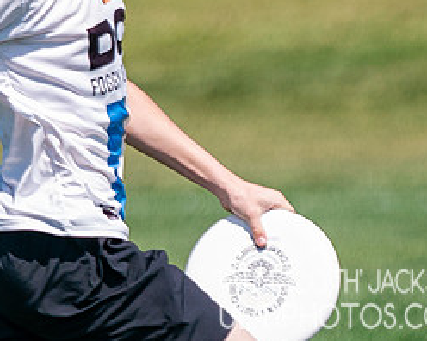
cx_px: 164
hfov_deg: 1.8
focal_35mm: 1082
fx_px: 13663
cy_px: 174
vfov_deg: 1.4
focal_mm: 200
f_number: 2.8
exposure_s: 1/5000
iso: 320
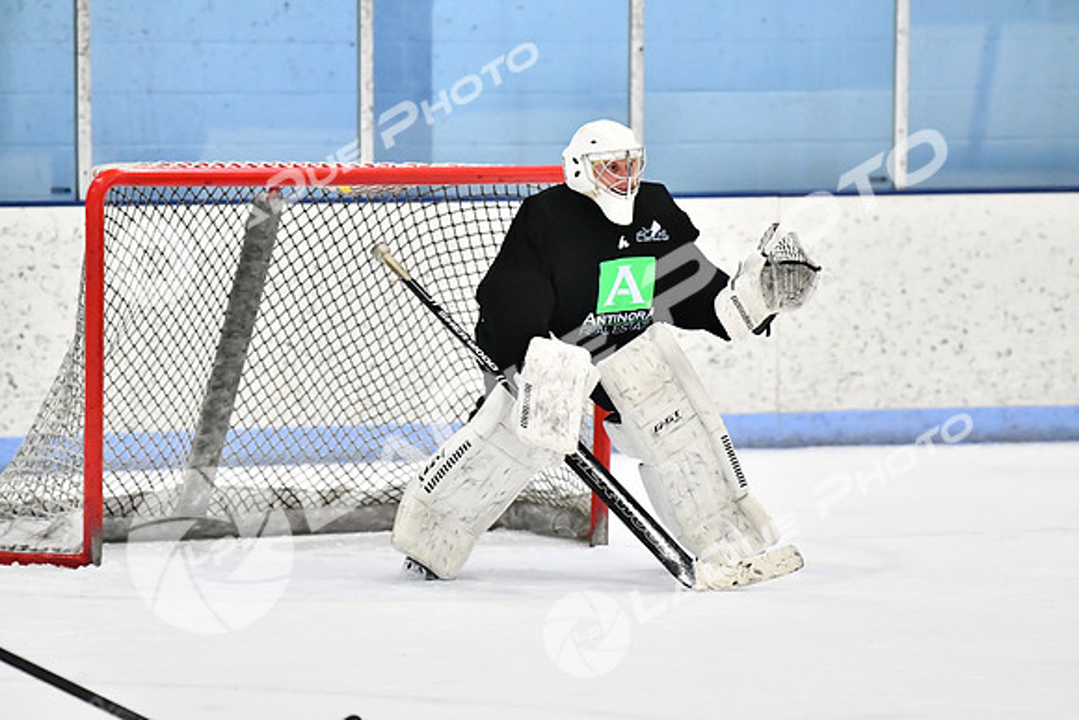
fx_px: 7869
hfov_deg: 7.8
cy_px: 360
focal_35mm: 262
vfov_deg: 5.2
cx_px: 540
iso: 6400
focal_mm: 175
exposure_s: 1/1250
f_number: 2.8
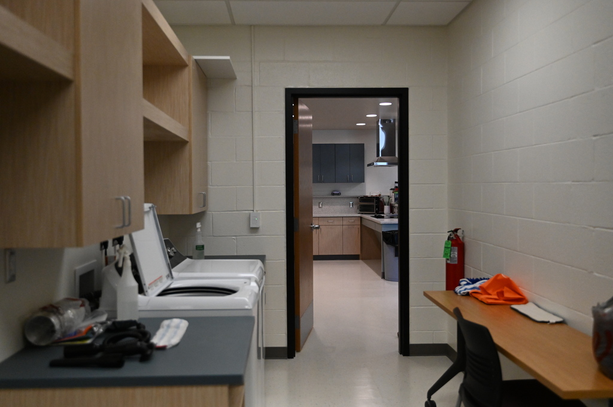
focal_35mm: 34
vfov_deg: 38.8
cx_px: 306
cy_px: 204
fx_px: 578
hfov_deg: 55.8
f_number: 2.8
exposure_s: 1/3200
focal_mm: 34
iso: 6400
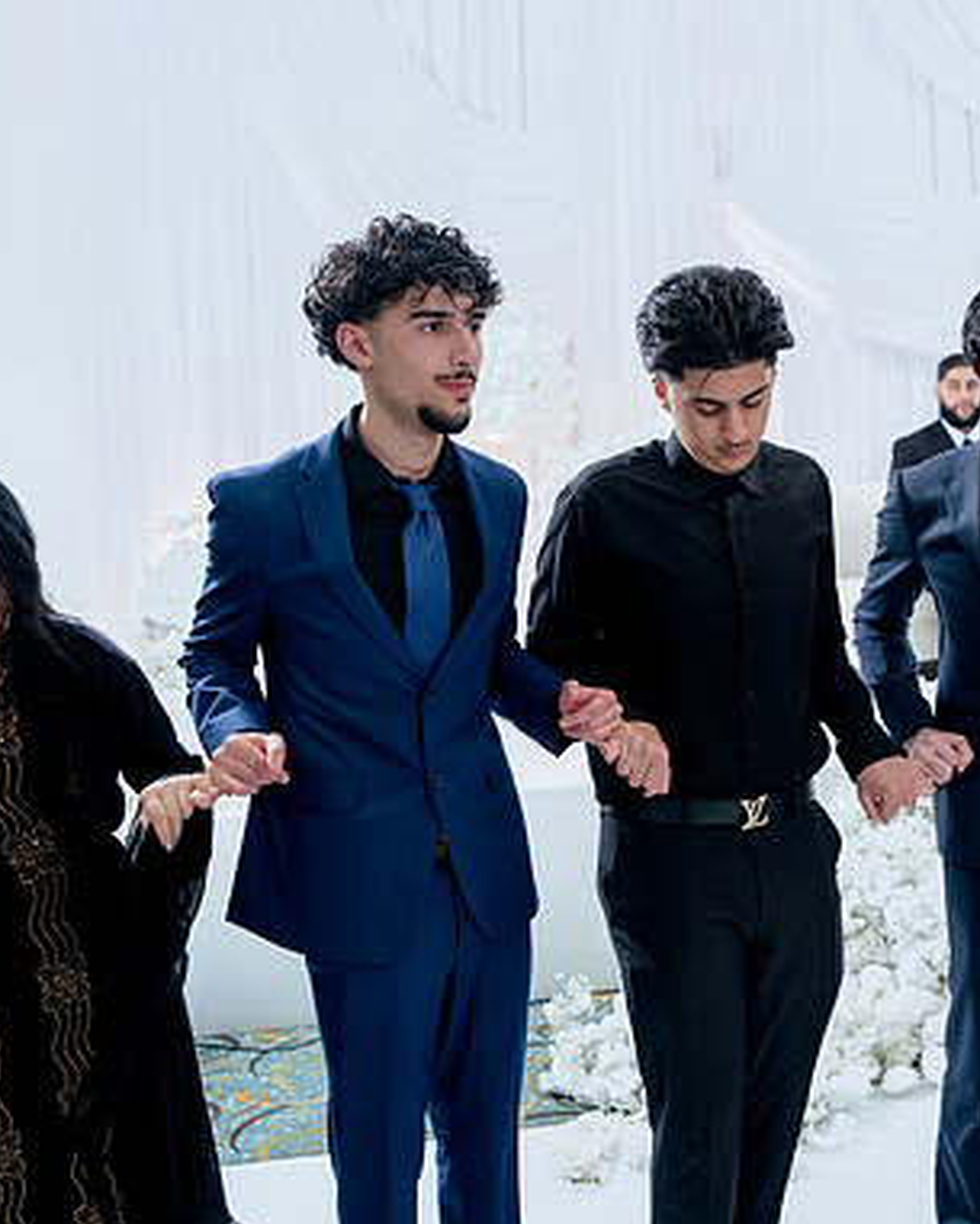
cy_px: 618
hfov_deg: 36.5
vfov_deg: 45.8
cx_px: 739
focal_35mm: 40
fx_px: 1450
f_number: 2.8
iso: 800
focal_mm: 28
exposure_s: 1/160
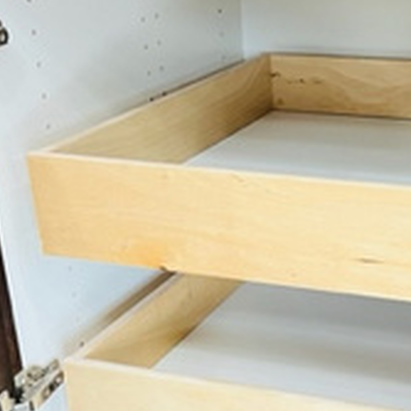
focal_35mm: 66
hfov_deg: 25.4
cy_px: 266
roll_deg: +0.8
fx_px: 887
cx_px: 354
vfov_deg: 26.0
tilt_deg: -23.2
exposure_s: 1/60
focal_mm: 5.7
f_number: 1.5
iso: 200
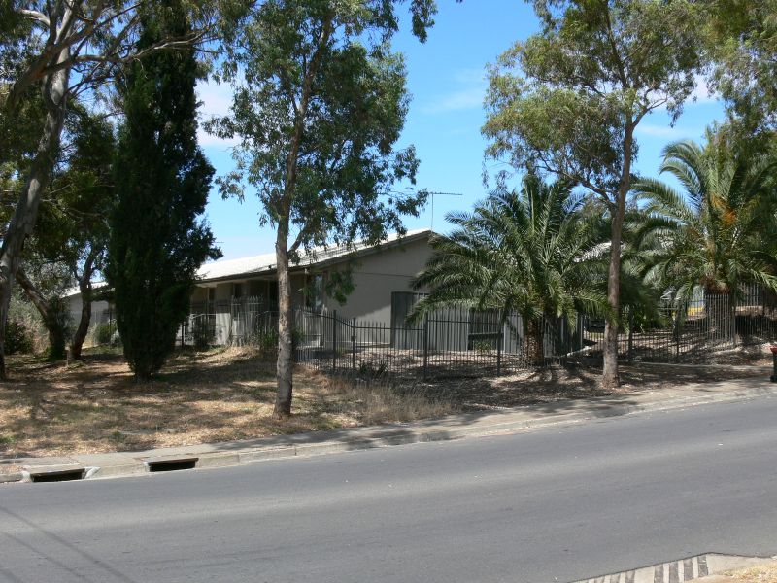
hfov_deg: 39.7
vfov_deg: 30.3
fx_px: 1077
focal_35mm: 48
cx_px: 388
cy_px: 292
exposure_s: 1/250
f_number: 5.6
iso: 80
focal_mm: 9
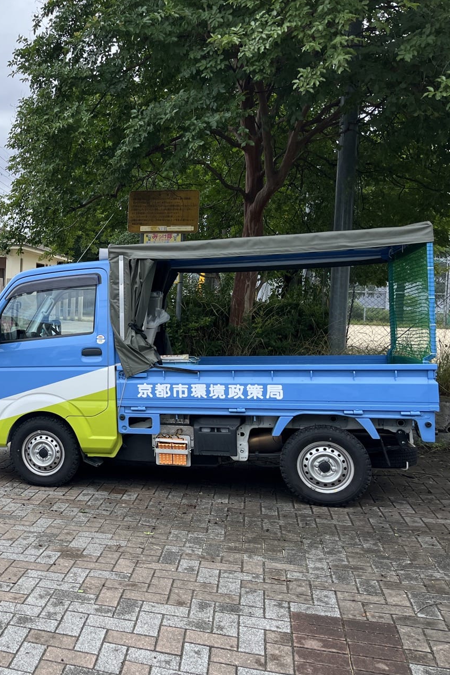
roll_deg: -2.1
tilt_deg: -2.5
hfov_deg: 32.0
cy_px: 324
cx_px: -12
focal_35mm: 38
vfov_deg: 50.7
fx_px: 712
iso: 50
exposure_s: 1/2062
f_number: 1.6
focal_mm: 5.1
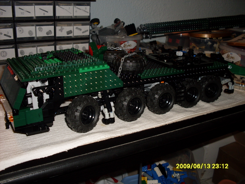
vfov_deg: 37.7
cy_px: 92
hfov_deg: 49.0
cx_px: 122
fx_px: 269
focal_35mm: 38
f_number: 2.8
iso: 80
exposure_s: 1/60
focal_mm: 6.3
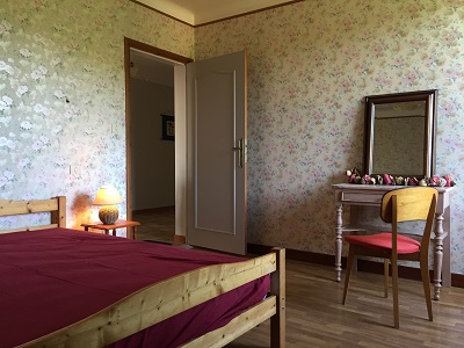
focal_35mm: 29
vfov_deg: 48.2
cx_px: 232
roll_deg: -1.4
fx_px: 389
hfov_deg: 61.7
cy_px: 174
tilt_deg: -3.3
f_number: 2.2
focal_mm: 4.15
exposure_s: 1/33
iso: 125
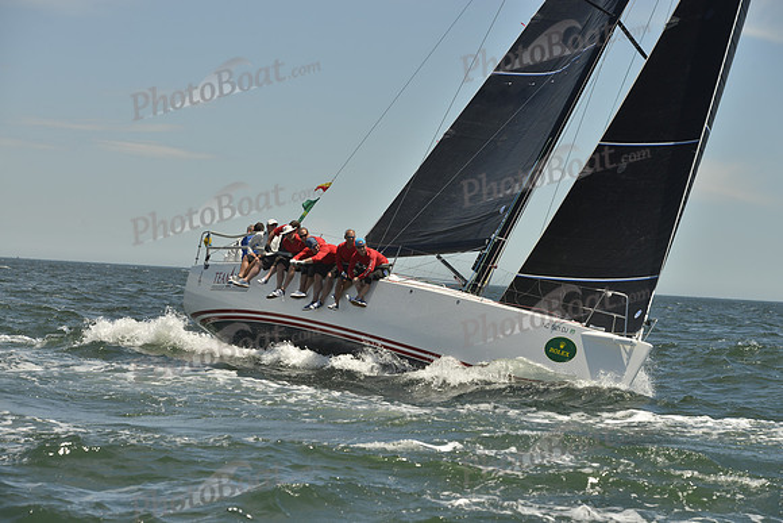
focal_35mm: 130
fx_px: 2828
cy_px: 262
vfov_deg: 10.6
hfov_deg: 15.8
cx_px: 392
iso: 280
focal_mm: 130
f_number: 9
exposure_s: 1/1600
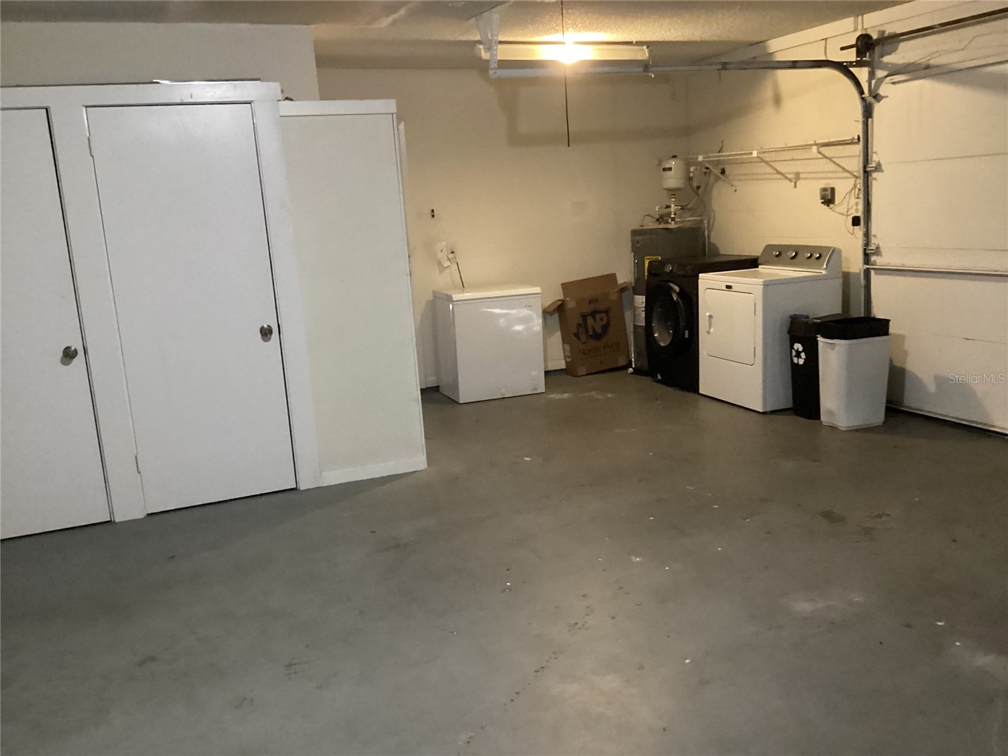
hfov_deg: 58.4
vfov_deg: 45.4
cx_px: 504
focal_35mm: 31
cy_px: 378
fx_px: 903
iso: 640
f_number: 2.4
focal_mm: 3.3
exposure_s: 1/24
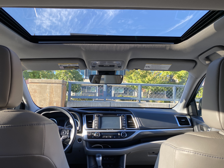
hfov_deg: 67.3
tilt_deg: +2.5
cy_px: 84
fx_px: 168
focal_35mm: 26
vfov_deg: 53.1
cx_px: 112
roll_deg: -2.2
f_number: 1.8
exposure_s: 1/122
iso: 40
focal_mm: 4.25
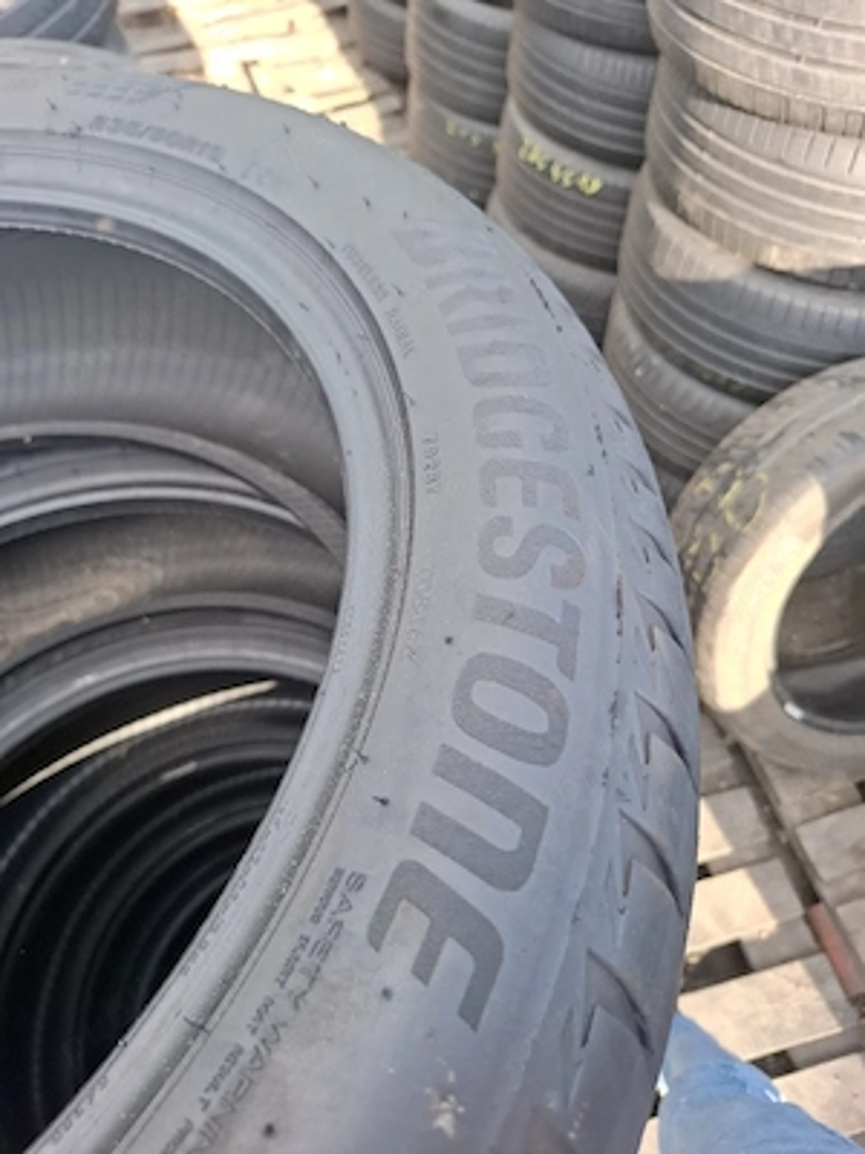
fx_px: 766
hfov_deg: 58.9
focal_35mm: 23
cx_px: 432
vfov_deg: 73.9
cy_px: 577
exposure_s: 1/139
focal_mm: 5.54
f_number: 1.8
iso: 50
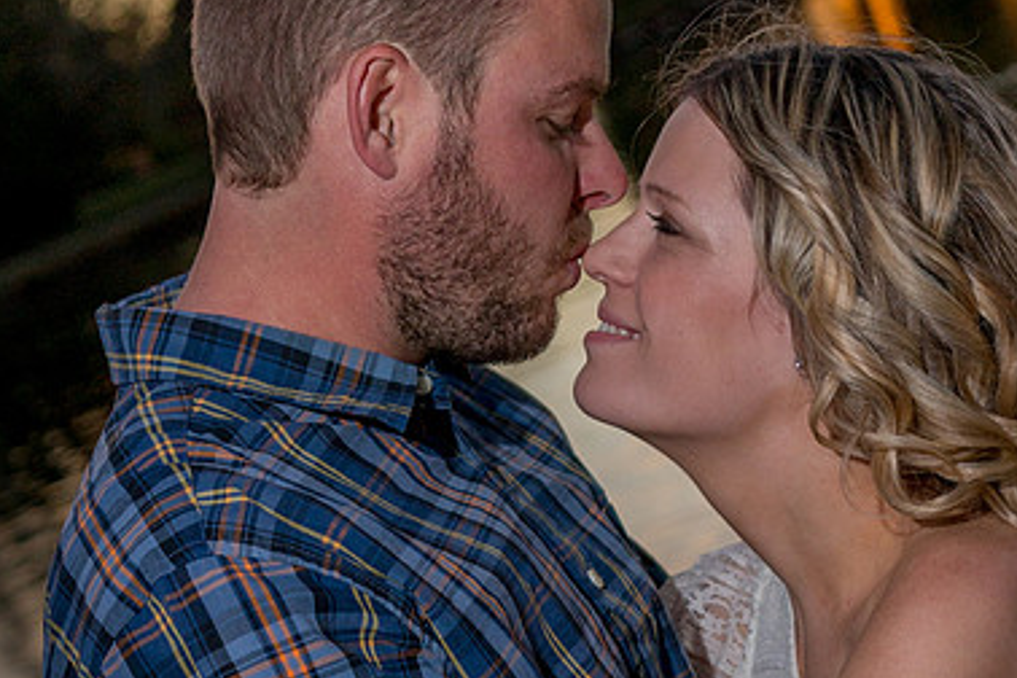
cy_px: 278
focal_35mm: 46
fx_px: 1299
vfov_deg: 29.2
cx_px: 576
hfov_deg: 42.7
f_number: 2.8
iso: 250
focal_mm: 30
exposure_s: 1/800
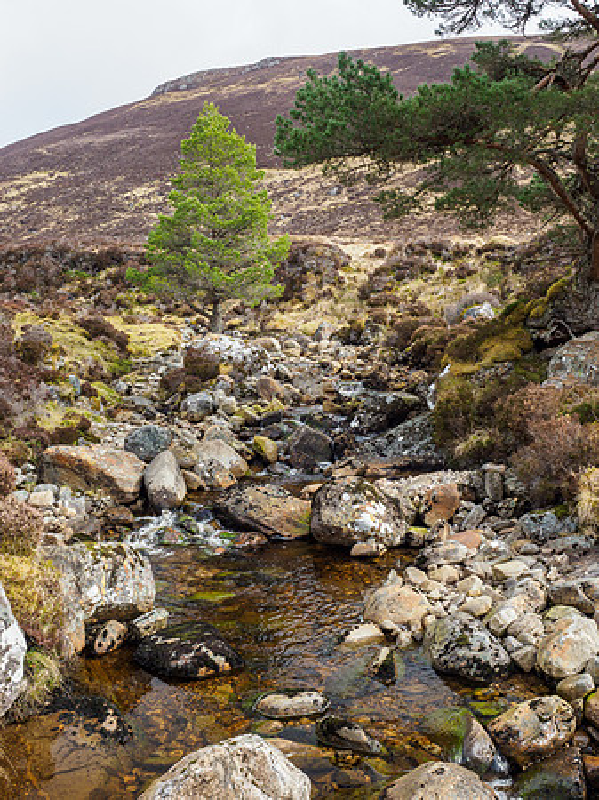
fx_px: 831
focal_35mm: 36
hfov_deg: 39.6
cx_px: 300
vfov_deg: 51.4
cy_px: 400
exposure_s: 1/80
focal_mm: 18
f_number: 5.6
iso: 200
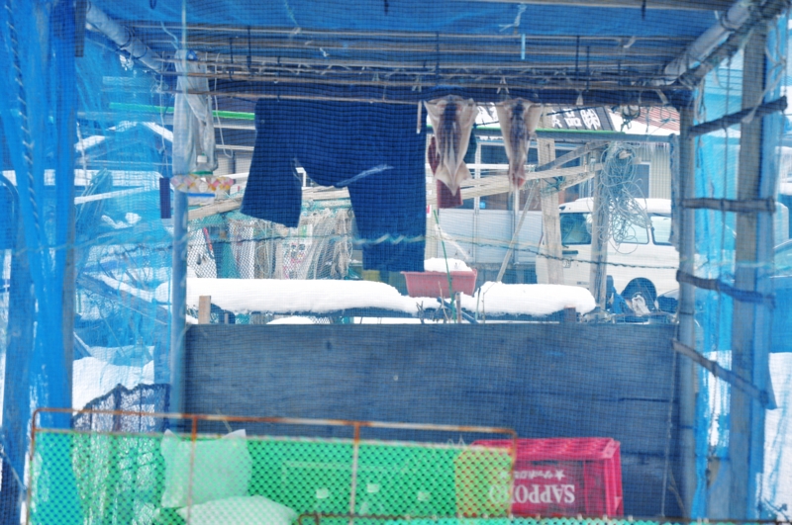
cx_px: 396
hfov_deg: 22.7
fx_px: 1977
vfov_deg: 15.1
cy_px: 262
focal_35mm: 90
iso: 250
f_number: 4.5
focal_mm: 60
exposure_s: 1/200
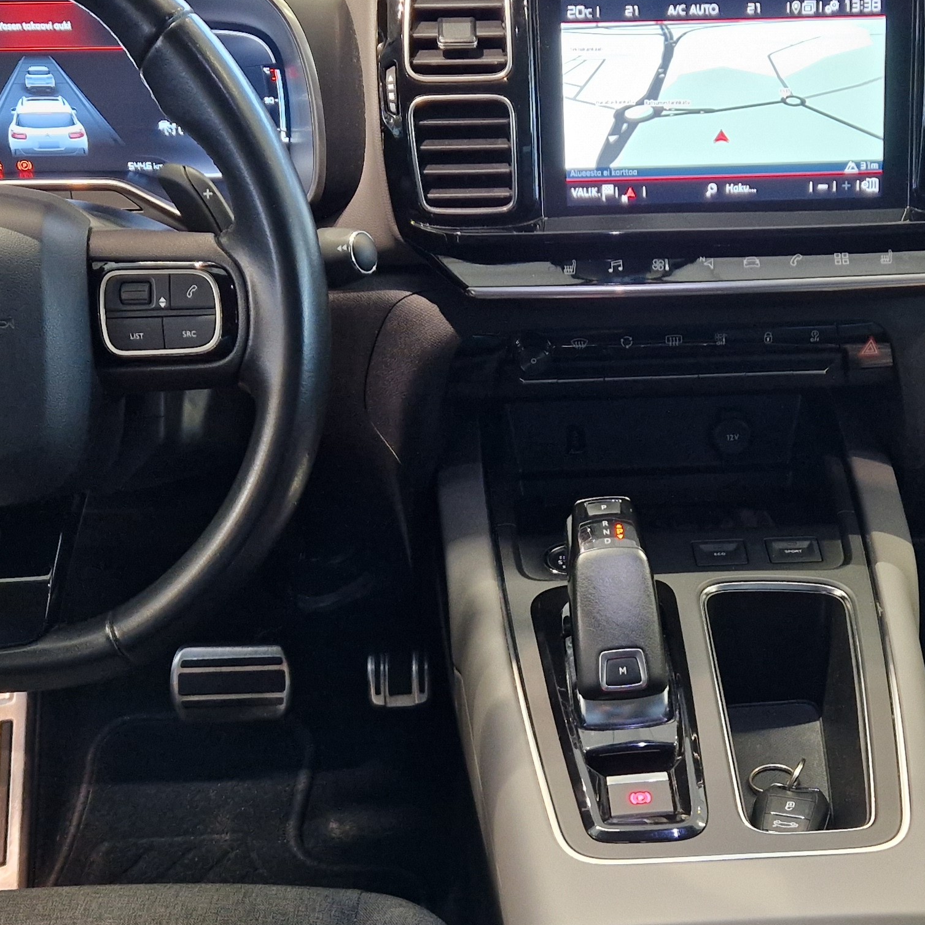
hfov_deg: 31.4
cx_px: 619
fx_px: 1633
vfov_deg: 31.4
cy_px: 619
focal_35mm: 54
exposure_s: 1/100
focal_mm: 5.4
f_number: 1.8
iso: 320
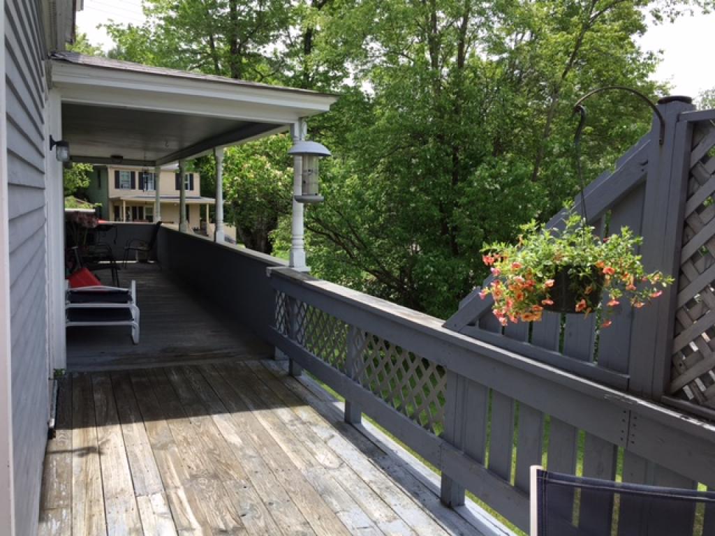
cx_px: 358
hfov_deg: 61.7
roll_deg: -1.3
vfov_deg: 48.2
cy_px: 268
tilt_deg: -5.6
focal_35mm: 29
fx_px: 599
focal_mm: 4.15
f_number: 2.2
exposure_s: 1/663
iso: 25
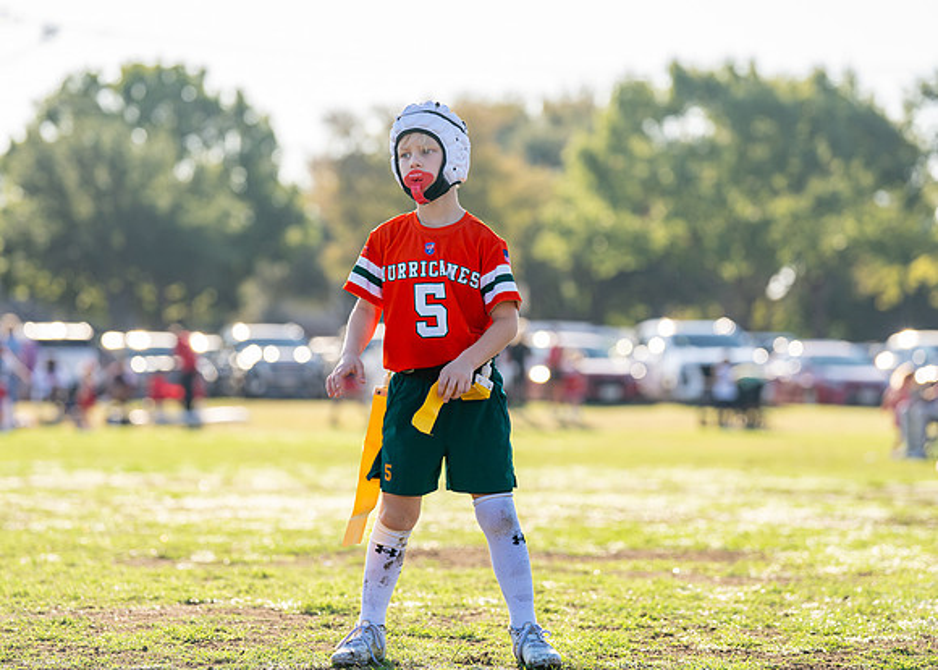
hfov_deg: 15.1
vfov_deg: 10.8
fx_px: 3533
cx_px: 435
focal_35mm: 133
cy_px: 301
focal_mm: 114
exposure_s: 1/1600
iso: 250
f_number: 2.8
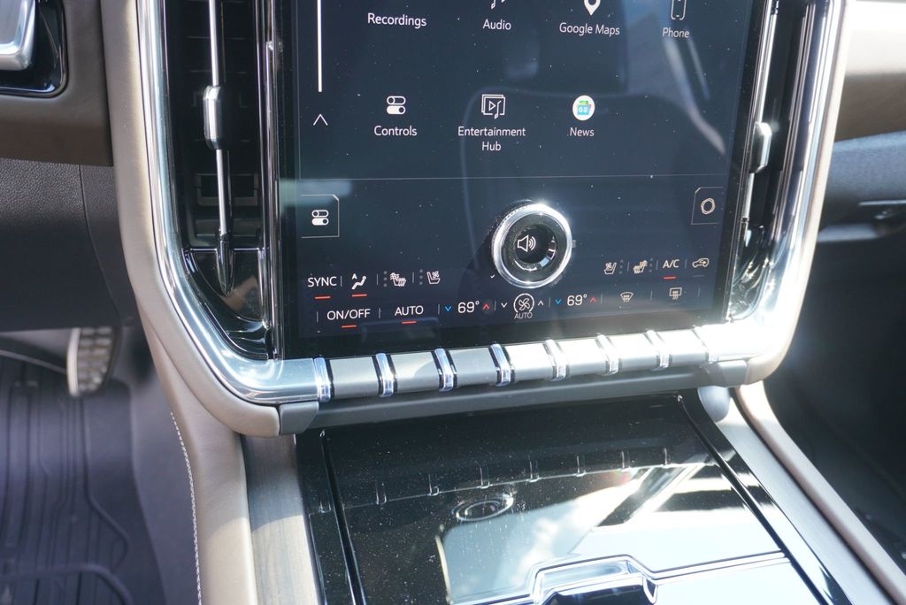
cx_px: 453
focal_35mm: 32
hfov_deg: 59.5
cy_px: 302
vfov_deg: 41.8
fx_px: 793
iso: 500
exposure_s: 1/60
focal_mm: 21
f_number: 4
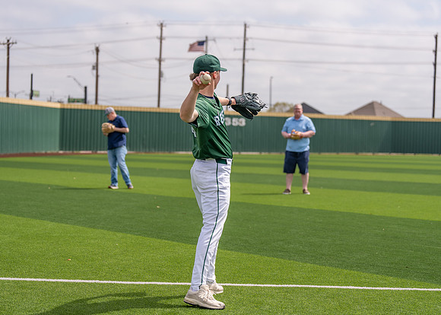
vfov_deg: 19.4
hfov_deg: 27.0
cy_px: 158
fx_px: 918
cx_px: 220
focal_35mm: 73
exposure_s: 1/2000
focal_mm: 70
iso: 125
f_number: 2.8
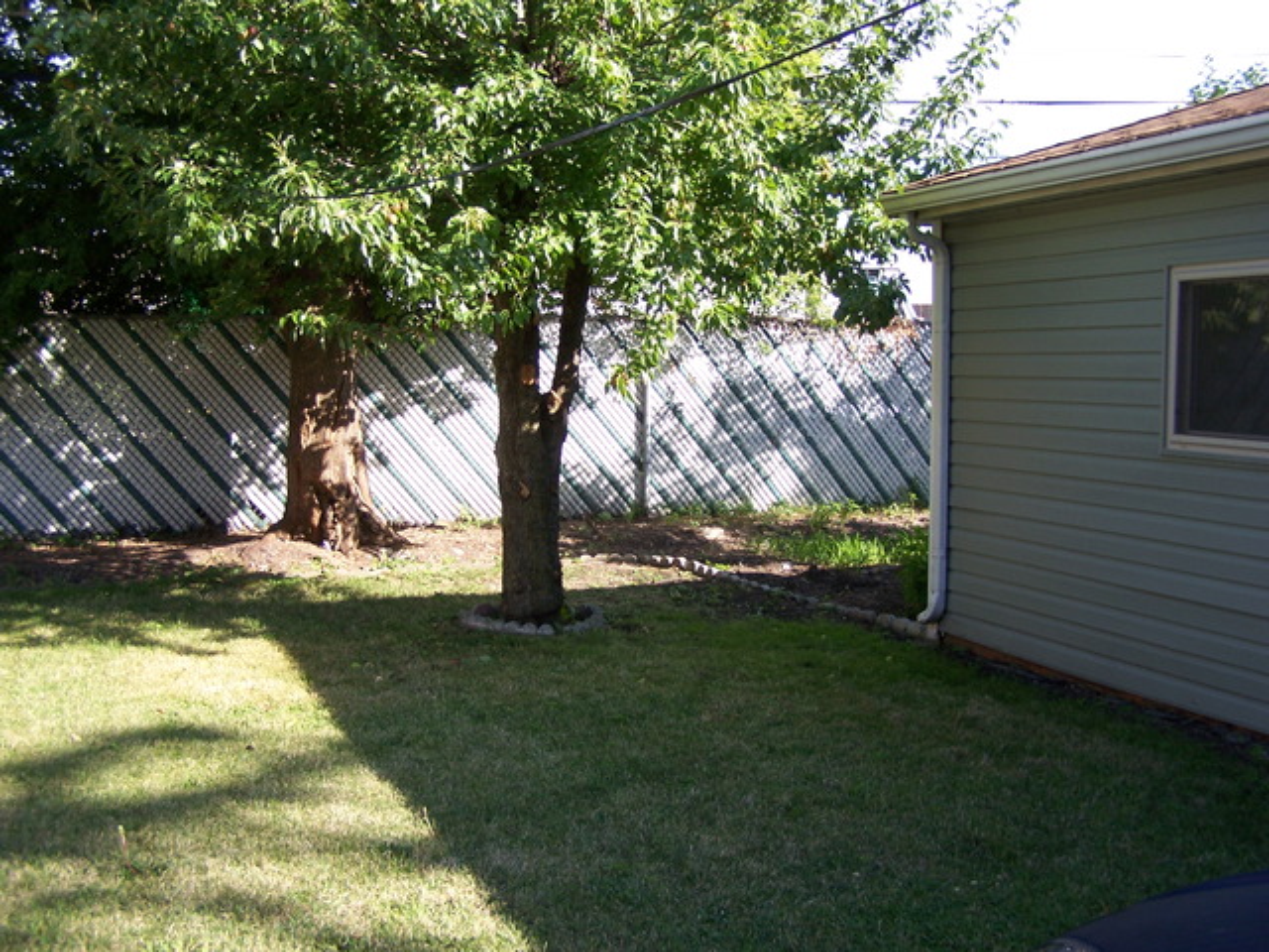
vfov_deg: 37.7
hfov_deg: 49.0
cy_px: 476
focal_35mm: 38
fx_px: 1393
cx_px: 634
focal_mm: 6.3
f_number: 2.8
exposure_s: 1/320
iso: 80
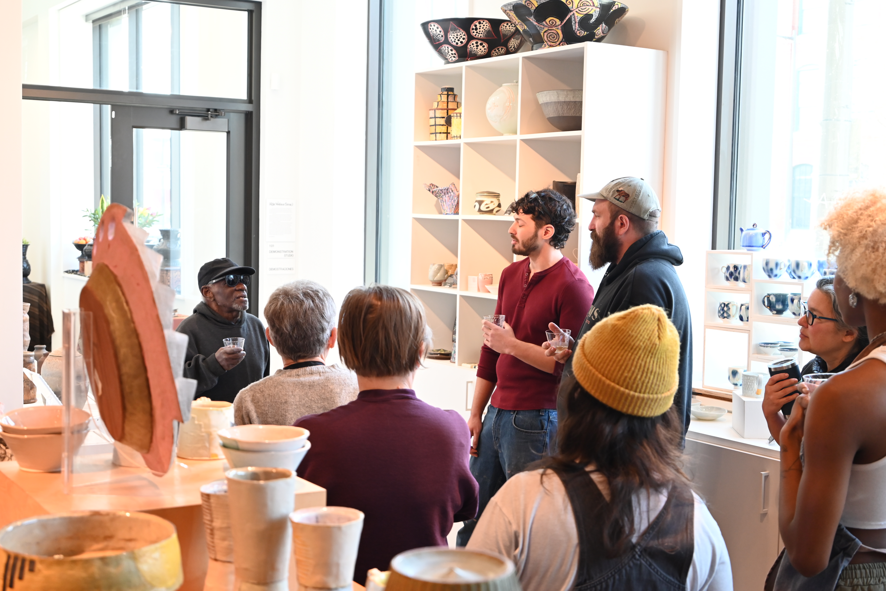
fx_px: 1231
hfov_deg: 39.6
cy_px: 296
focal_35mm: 50
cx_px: 443
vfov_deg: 27.0
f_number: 6.3
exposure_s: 1/50
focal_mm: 50
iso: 1250
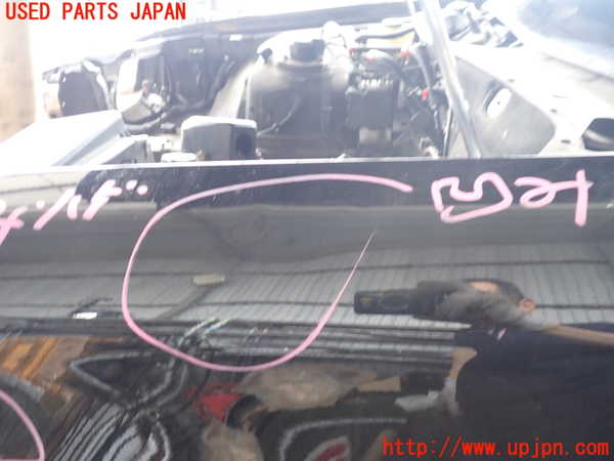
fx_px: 532
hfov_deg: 60.0
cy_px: 230
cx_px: 307
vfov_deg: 46.8
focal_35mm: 30
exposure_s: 1/30
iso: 200
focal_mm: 5.4
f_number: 2.3
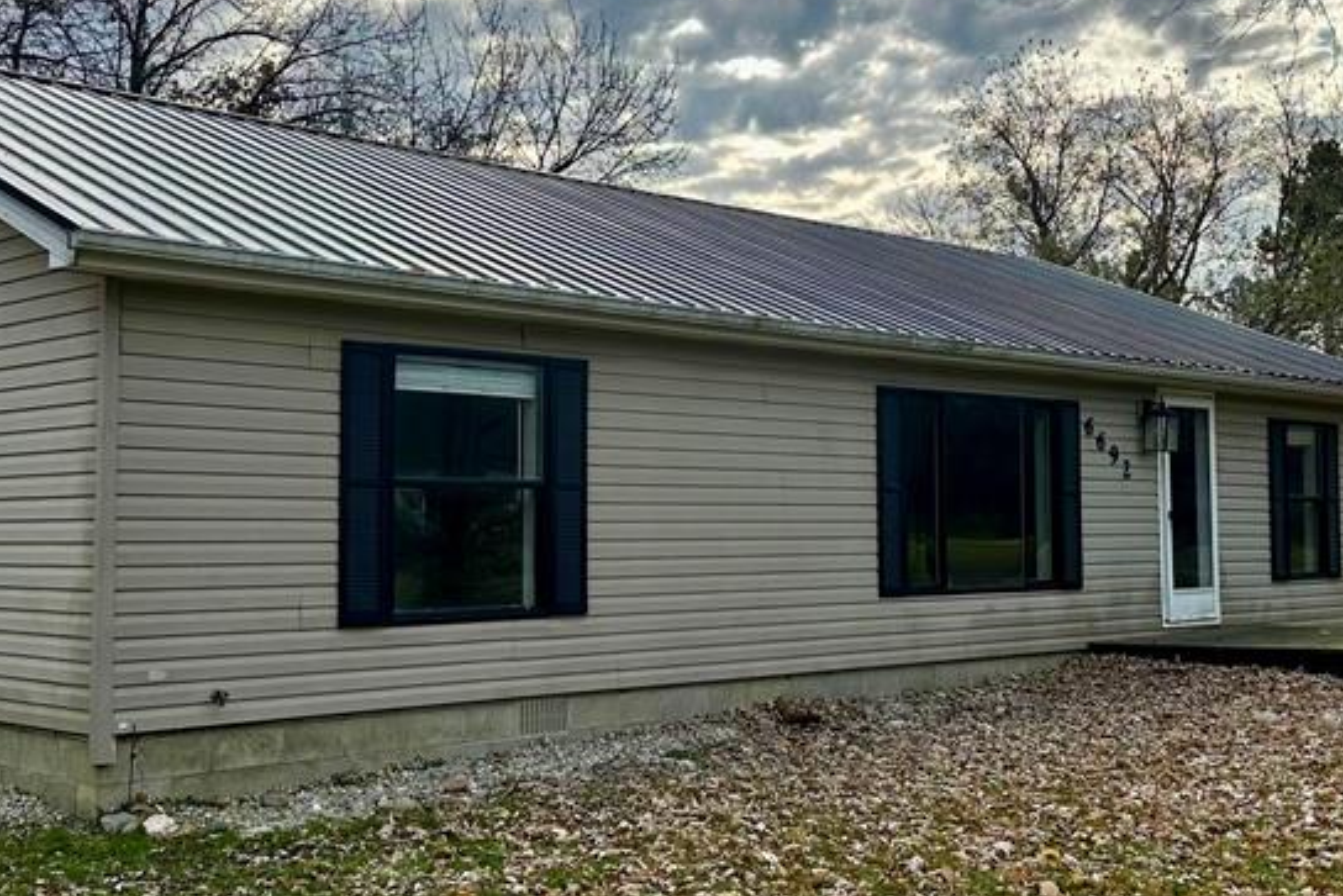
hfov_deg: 41.8
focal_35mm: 47
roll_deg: +0.3
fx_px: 1754
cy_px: 395
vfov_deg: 28.6
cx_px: 580
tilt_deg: +4.7
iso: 80
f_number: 1.78
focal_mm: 6.86
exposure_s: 1/4184
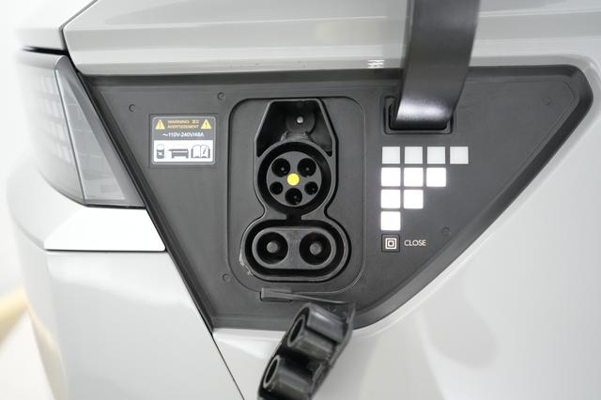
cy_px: 200
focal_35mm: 27
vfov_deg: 47.9
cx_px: 300
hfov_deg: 67.4
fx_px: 450
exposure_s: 1/250
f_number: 2.8
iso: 5000
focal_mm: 27
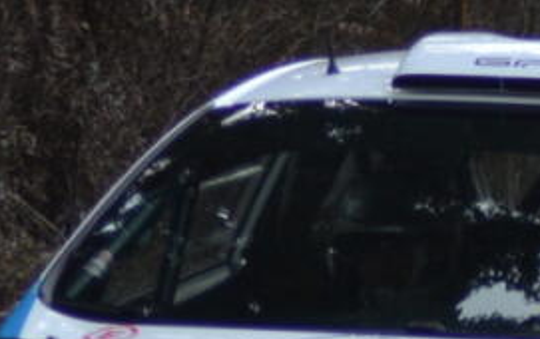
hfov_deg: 4.4
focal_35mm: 473
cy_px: 429
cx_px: 189
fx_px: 6968
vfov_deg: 2.8
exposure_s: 1/640
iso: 400
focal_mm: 70
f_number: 4
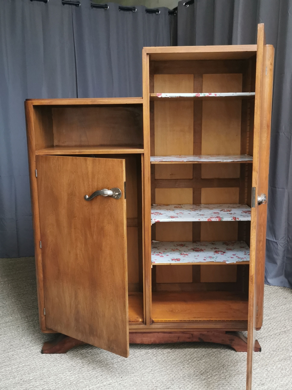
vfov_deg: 51.4
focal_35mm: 36
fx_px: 405
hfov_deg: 39.7
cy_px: 195
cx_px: 146
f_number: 1.8
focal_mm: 5.58
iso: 320
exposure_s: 1/33.3
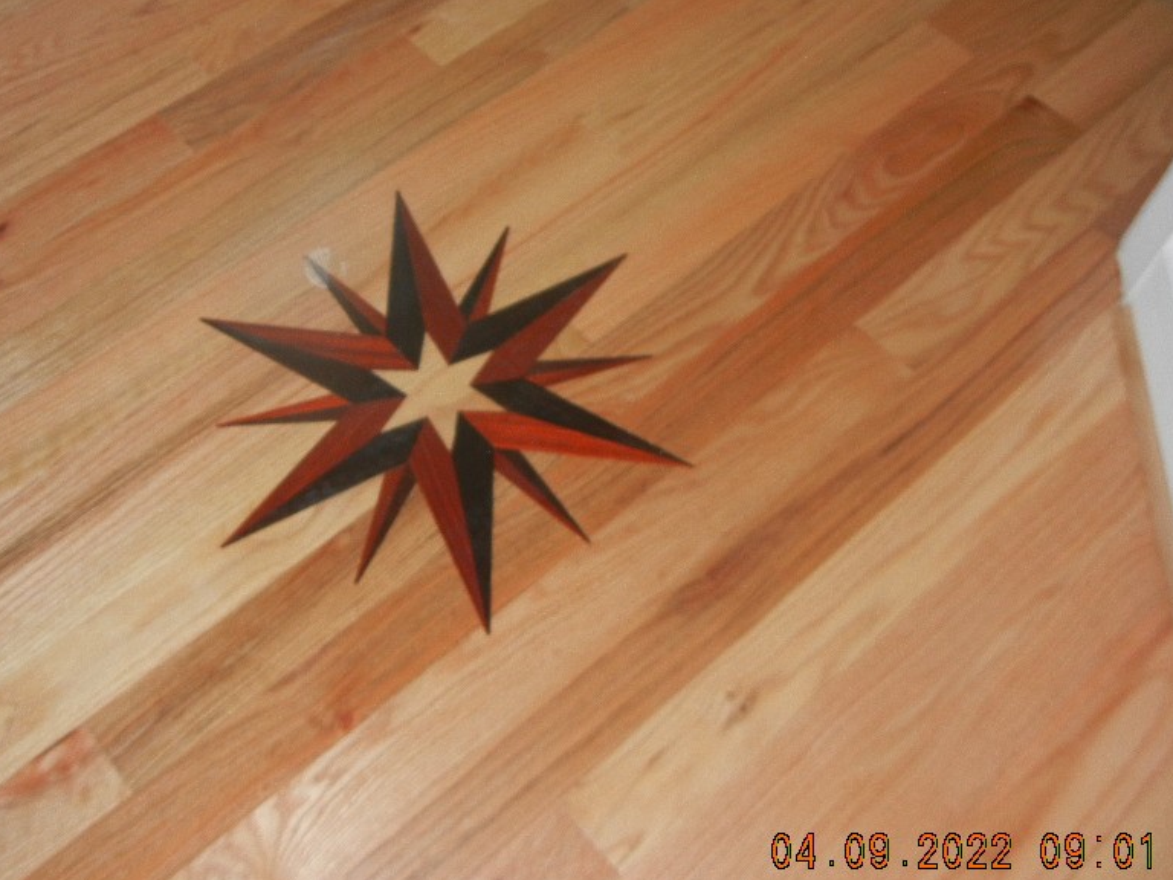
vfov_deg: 35.9
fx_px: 1355
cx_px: 470
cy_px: 388
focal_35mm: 40
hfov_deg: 46.5
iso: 200
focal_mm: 5.4
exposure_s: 1/30
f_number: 3.5
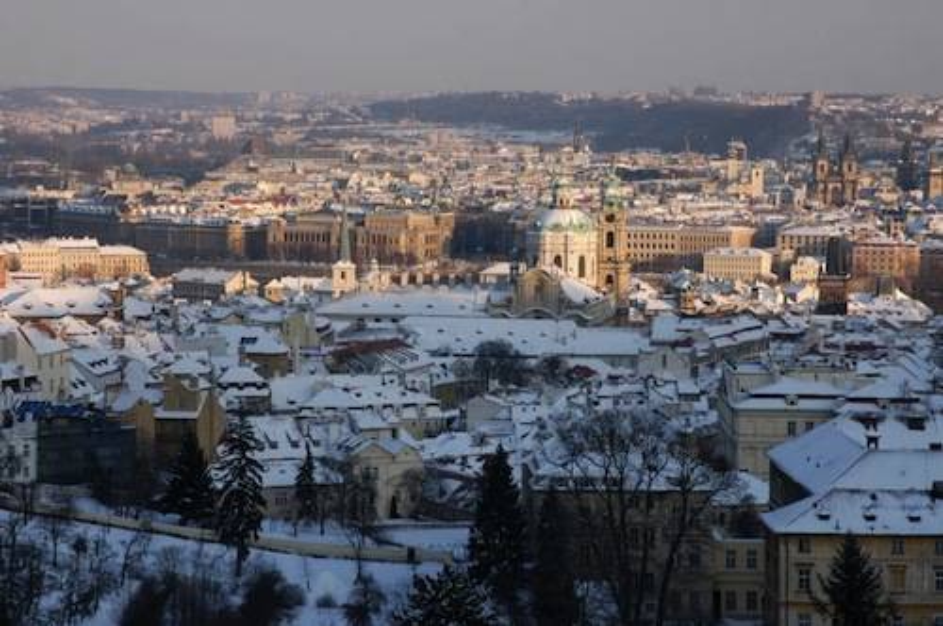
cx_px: 472
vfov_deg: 11.4
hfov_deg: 17.1
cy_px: 313
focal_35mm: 120
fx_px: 3139
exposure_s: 1/250
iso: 200
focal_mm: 80
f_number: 8
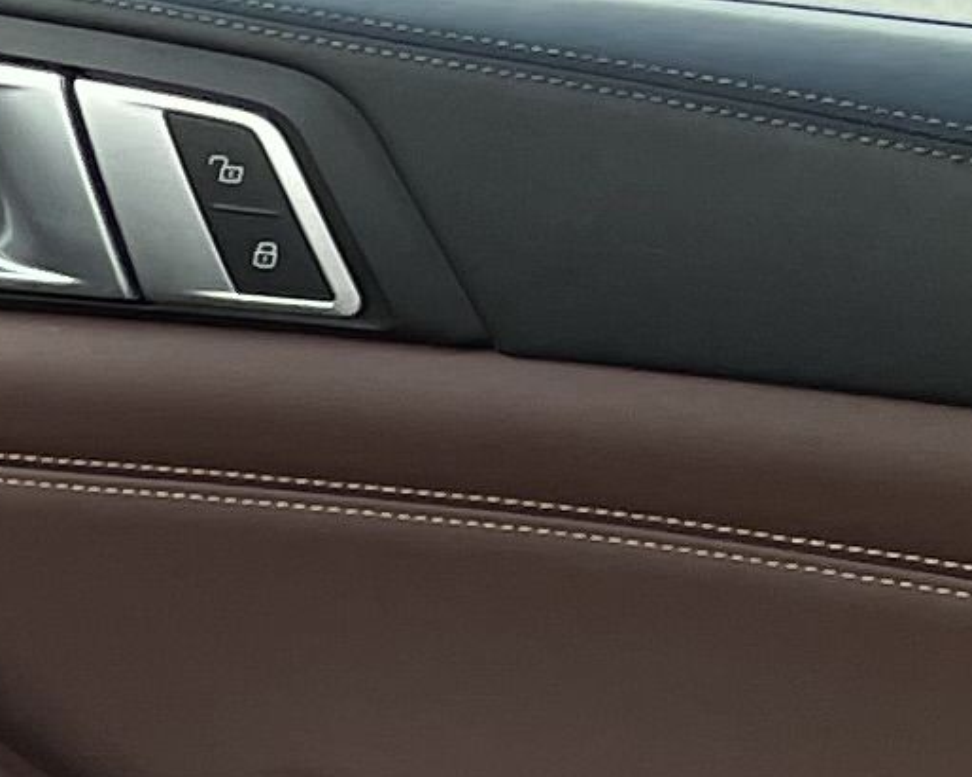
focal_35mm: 199
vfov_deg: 7.1
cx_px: -2509
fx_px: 5724
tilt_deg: -34.9
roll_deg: -1.3
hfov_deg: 7.6
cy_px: 2191
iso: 50
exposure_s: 1/347
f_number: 1.6
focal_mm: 4.2
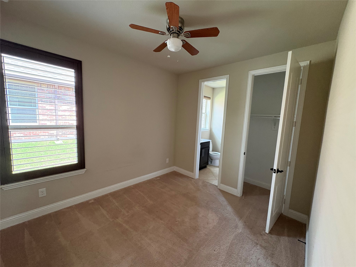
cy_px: 134
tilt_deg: -6.4
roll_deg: -2.8
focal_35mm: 14
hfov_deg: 102.1
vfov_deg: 85.7
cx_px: 178
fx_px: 144
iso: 500
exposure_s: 1/60
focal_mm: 2.22
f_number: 2.2
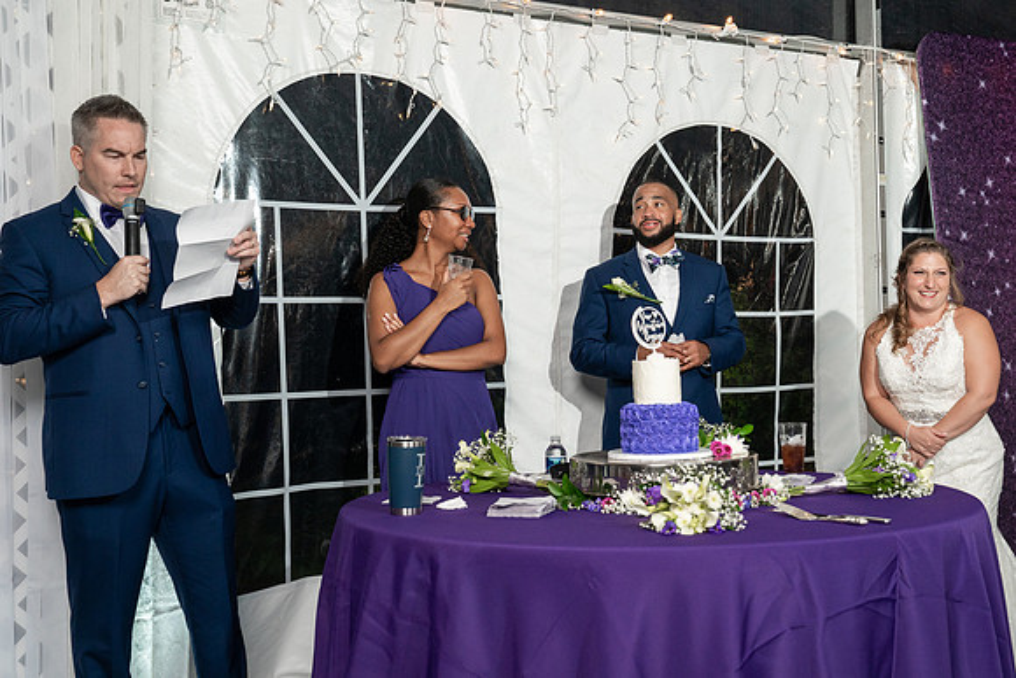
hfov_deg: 46.4
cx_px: 515
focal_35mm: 42
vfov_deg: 31.9
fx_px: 1186
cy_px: 339
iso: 1600
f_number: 5.6
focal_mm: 41
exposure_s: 1/200
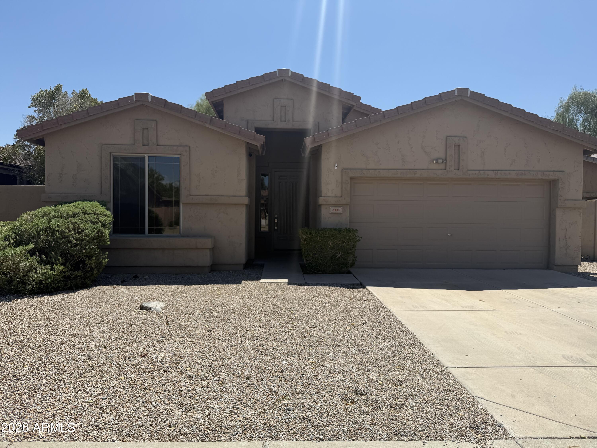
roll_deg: -0.9
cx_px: 298
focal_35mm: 24
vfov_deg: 56.8
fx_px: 414
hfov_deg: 71.6
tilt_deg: +1.0
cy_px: 224
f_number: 1.78
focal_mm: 6.76
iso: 80
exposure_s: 1/5714
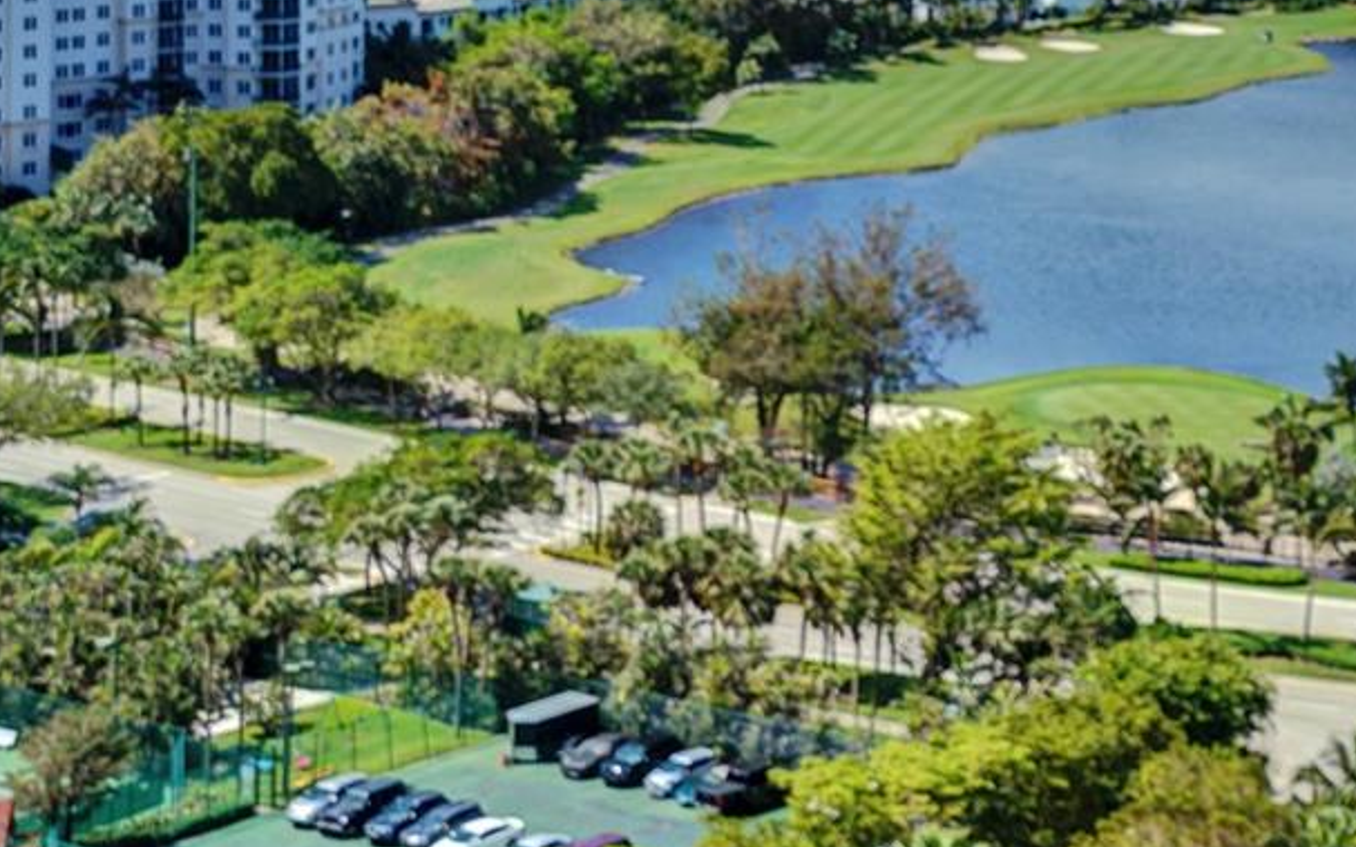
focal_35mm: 94
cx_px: 1336
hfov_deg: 21.4
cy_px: -311
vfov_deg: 13.3
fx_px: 3473
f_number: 6.3
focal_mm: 35
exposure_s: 1/160
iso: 80
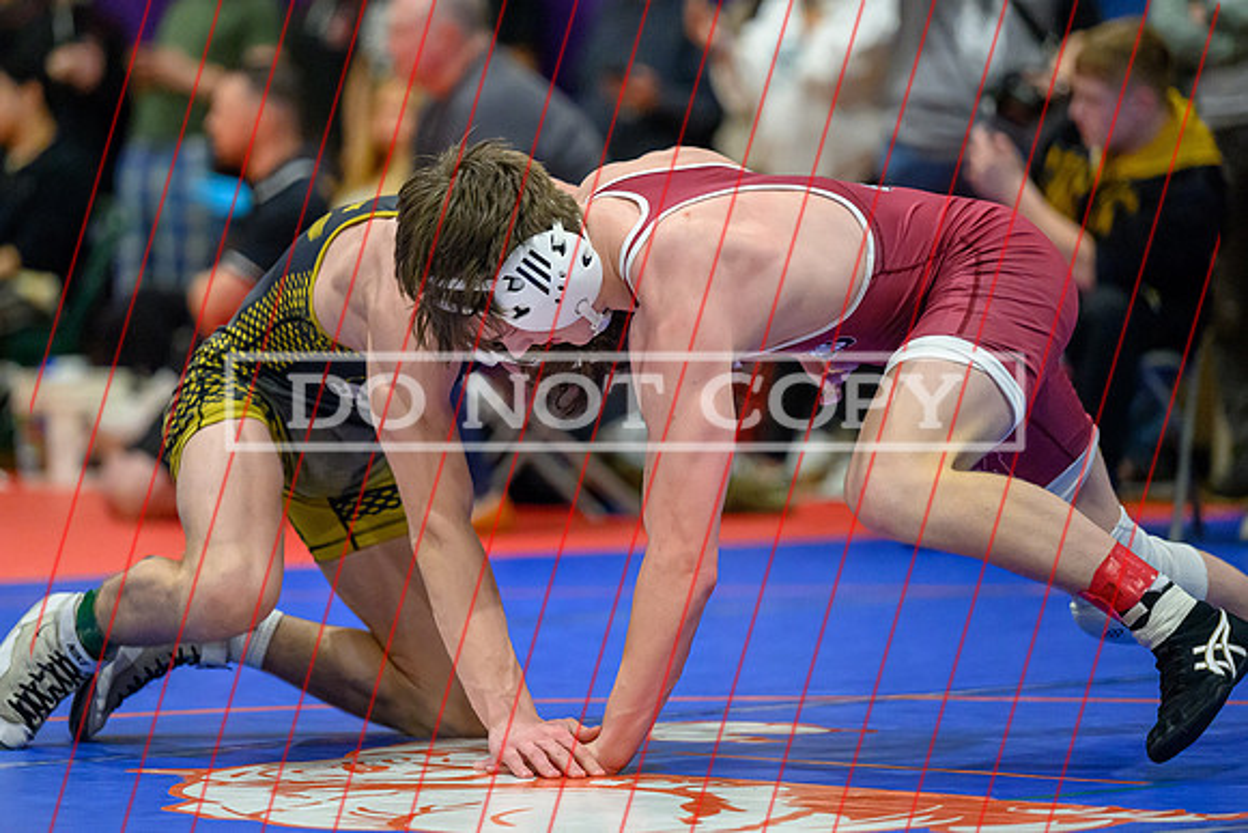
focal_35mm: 198
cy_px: 332
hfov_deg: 10.4
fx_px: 6867
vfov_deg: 6.9
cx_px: 573
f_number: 2.8
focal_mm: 160
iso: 9000
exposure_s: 1/800
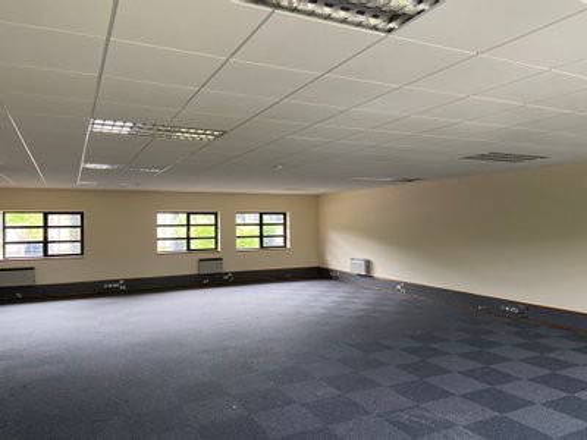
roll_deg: +0.7
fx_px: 441
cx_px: 294
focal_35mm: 26
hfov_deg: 67.3
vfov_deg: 53.1
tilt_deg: +0.4
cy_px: 220
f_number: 1.8
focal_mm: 4.25
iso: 160
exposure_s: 1/60
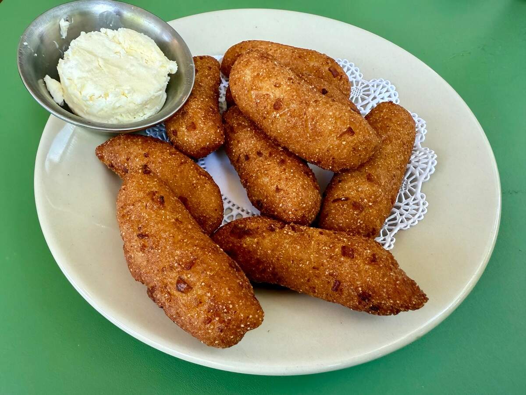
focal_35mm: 24
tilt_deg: -56.2
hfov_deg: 71.6
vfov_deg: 56.8
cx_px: 263
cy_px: 198
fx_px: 365
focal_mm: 2.22
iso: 80
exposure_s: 1/99
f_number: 2.2
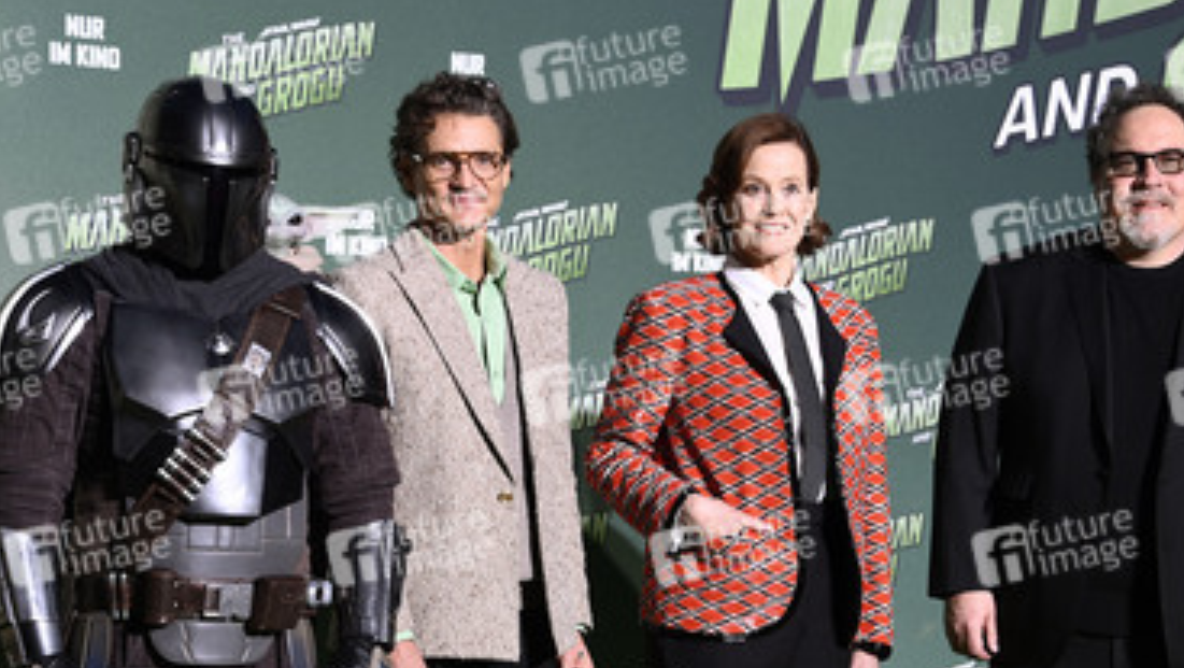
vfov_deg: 9.6
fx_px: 3958
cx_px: 647
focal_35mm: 126
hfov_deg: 17.0
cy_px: 468
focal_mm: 98
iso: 640
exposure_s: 1/250
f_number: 5.6
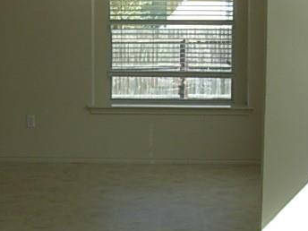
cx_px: 56
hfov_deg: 17.3
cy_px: 193
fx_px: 1005
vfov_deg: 13.0
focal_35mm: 113
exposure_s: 1/192
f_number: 2.9
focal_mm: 6.3
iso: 50
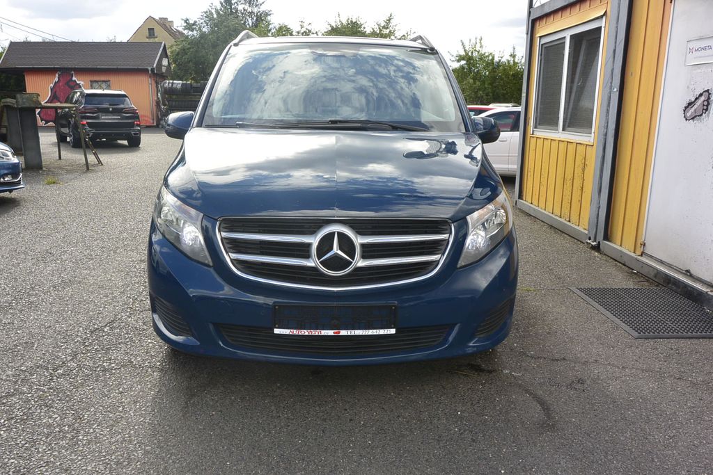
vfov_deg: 46.4
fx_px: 555
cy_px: 238
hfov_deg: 65.5
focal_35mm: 28
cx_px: 356
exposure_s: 1/250
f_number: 7.1
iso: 160
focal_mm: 10.7
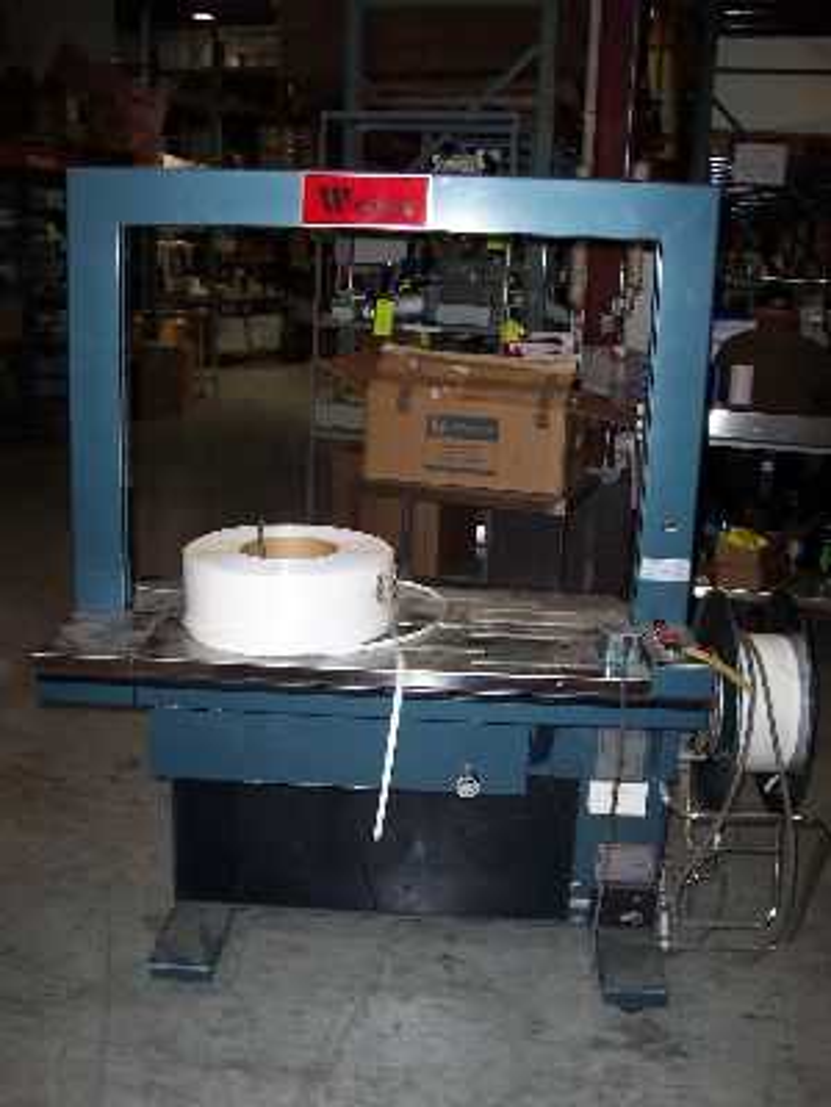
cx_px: 416
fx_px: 1184
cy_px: 554
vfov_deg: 50.1
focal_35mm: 37
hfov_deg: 38.7
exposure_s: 1/60
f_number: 2.8
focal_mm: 5.6
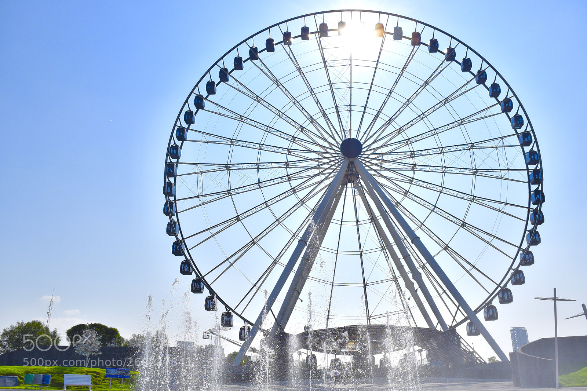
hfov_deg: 67.4
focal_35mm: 27
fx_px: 440
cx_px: 294
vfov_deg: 47.9
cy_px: 196
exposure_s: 1/2000
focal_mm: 18
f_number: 7.1
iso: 200
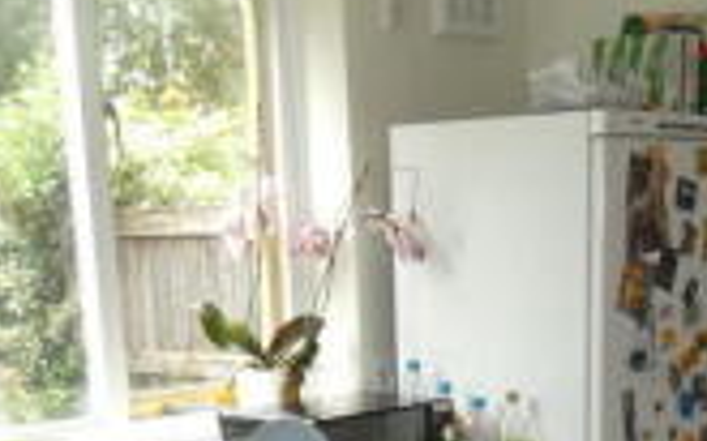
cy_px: 764
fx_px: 1445
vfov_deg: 15.3
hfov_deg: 27.4
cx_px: 452
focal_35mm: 75
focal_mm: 3.6
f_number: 2.8
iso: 160
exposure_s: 1/60
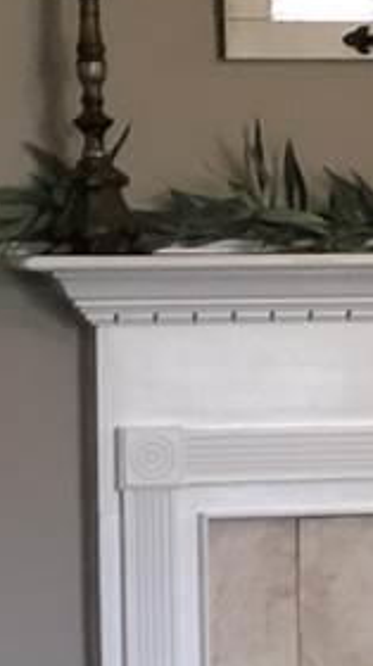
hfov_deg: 4.1
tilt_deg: -6.2
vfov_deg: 7.6
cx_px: 1197
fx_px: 5006
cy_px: 576
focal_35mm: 284
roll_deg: -0.7
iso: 160
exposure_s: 1/30
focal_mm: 6.6
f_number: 2.8
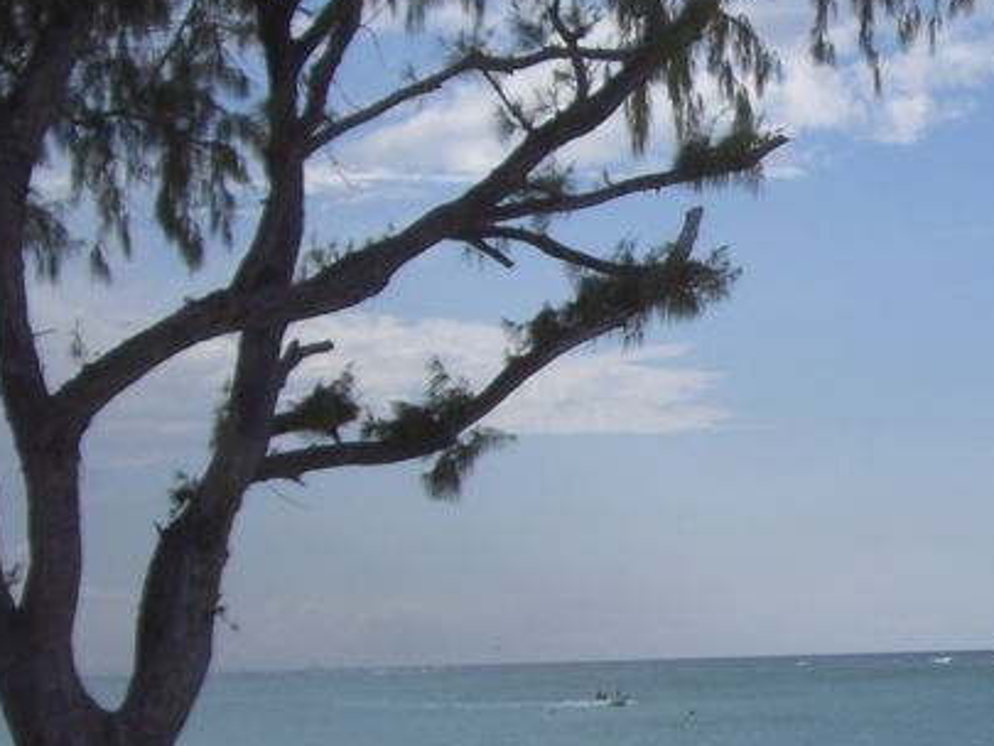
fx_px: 2757
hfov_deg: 19.5
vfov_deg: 15.4
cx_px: 1129
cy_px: 535
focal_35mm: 96
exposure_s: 1/160
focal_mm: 6.2
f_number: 8
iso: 64
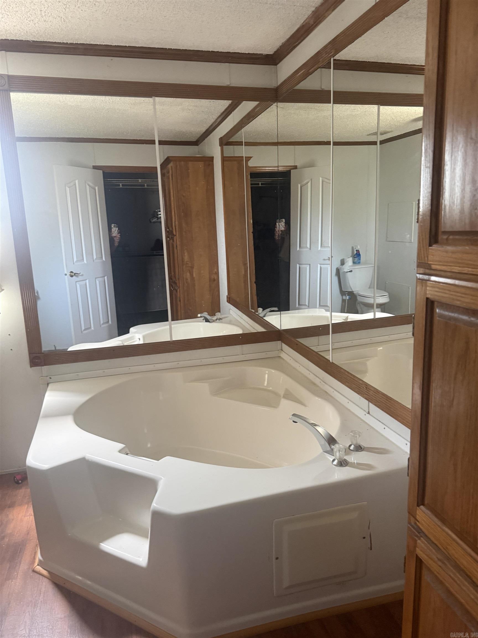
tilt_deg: -11.8
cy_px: 319
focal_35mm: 24
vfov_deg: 71.6
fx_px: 442
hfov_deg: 56.8
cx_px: 239
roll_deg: +1.7
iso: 500
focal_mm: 6.76
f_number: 1.78
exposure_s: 1/60
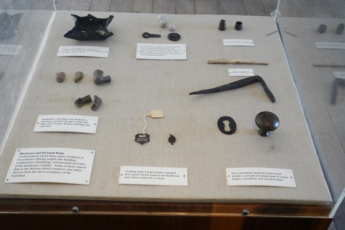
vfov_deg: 31.2
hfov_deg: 45.4
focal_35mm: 43
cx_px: 172
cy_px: 115
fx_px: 412
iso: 6400
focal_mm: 43
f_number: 10
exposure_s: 1/100
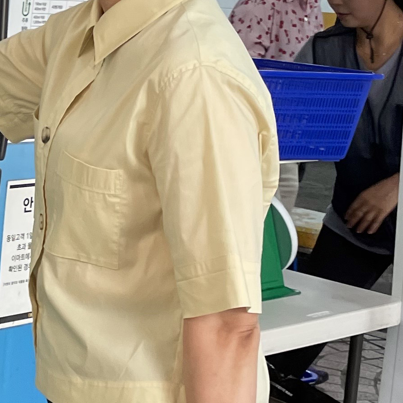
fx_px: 1370
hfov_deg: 16.0
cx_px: -91
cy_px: 171
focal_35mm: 104
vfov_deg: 16.7
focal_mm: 4.2
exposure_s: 1/120
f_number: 1.6
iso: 125
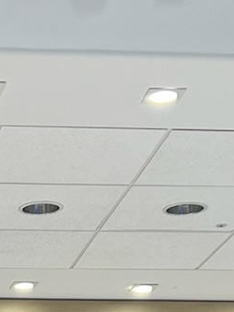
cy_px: 533
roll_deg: +0.3
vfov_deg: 11.6
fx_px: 1441
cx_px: -93
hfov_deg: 9.1
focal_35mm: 160
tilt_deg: +6.2
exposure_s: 1/120
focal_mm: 5.7
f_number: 1.5
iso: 80
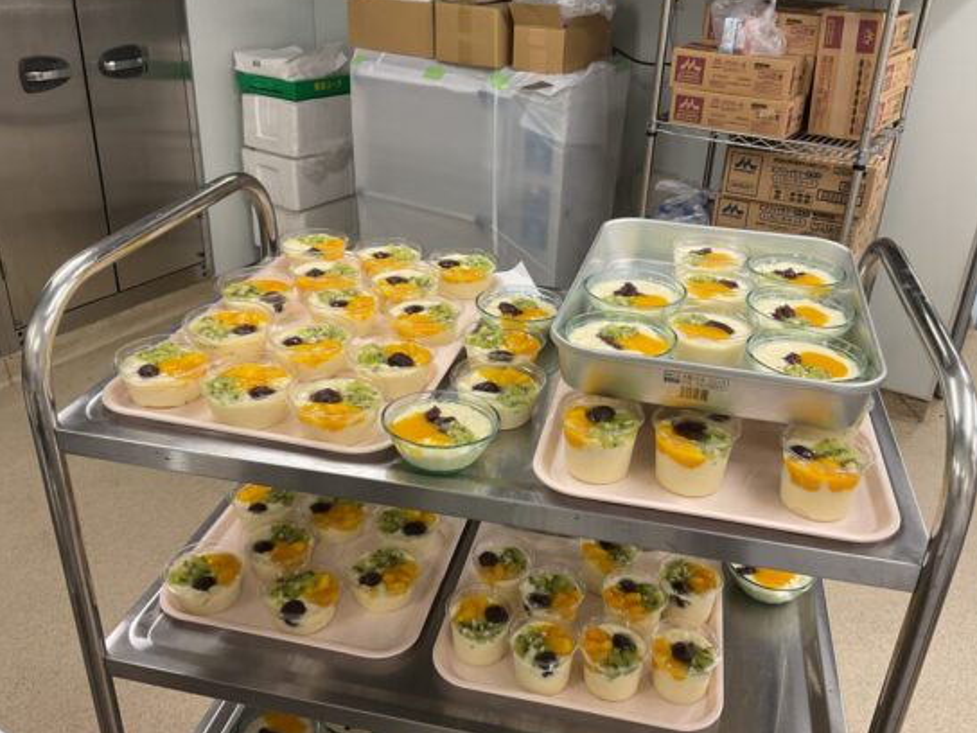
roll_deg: -1.5
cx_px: 508
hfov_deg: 56.8
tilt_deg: -28.0
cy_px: 350
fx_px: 903
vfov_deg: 44.1
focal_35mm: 32
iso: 40
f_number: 1.8
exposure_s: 1/50
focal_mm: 3
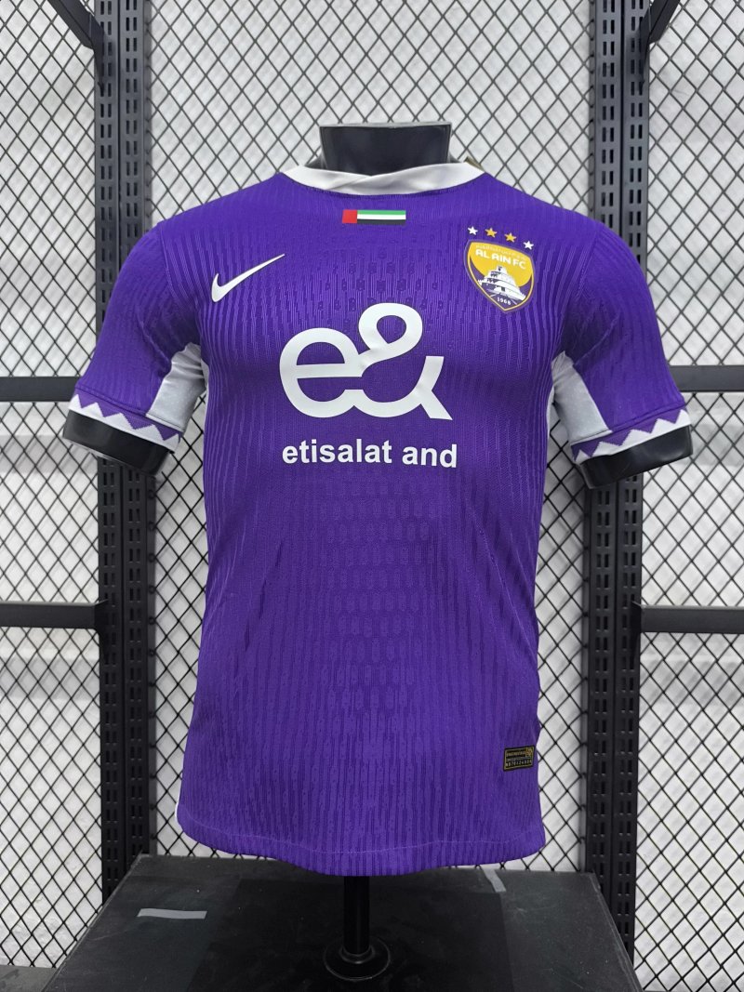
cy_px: 496
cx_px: 372
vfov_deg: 73.9
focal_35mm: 23
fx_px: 659
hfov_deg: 58.9
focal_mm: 6.14
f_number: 1.65
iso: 640
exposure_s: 1/50
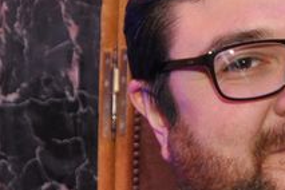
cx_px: 213
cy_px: 211
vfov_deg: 5.8
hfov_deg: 8.8
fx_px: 1852
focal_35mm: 234
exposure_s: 1/60
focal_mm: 26
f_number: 4
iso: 800
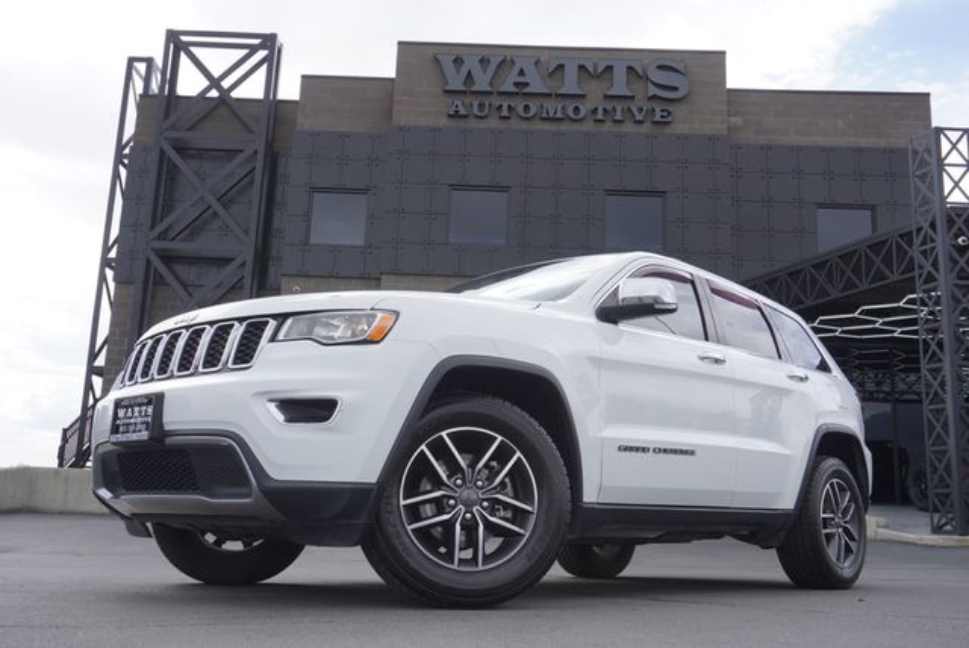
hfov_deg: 55.1
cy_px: 324
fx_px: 929
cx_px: 484
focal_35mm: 34
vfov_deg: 38.4
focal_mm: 23
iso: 100
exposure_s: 1/160
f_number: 7.1
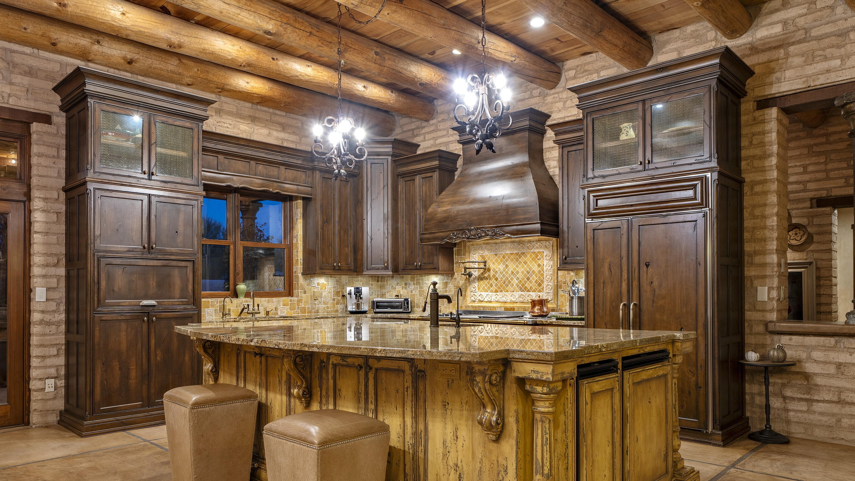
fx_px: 567
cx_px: 422
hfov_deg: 74.0
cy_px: 282
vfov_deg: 45.8
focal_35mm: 25
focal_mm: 23
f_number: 9
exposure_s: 2
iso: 200
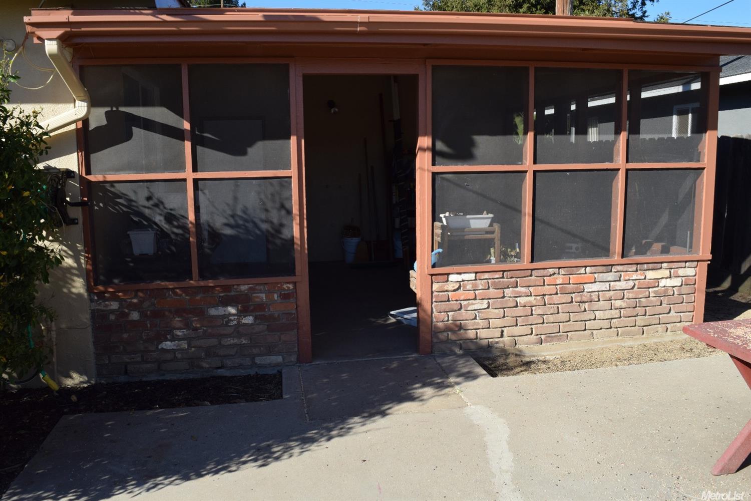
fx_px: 563
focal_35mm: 27
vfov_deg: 47.9
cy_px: 250
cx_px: 376
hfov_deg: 67.4
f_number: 10
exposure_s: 1/400
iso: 400
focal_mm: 18
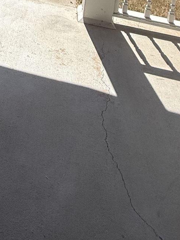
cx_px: -49
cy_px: -119
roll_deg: -2.6
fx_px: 347
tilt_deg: -8.2
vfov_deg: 27.1
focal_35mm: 50
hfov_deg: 25.4
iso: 50
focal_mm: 2.22
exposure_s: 1/3460
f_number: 2.2
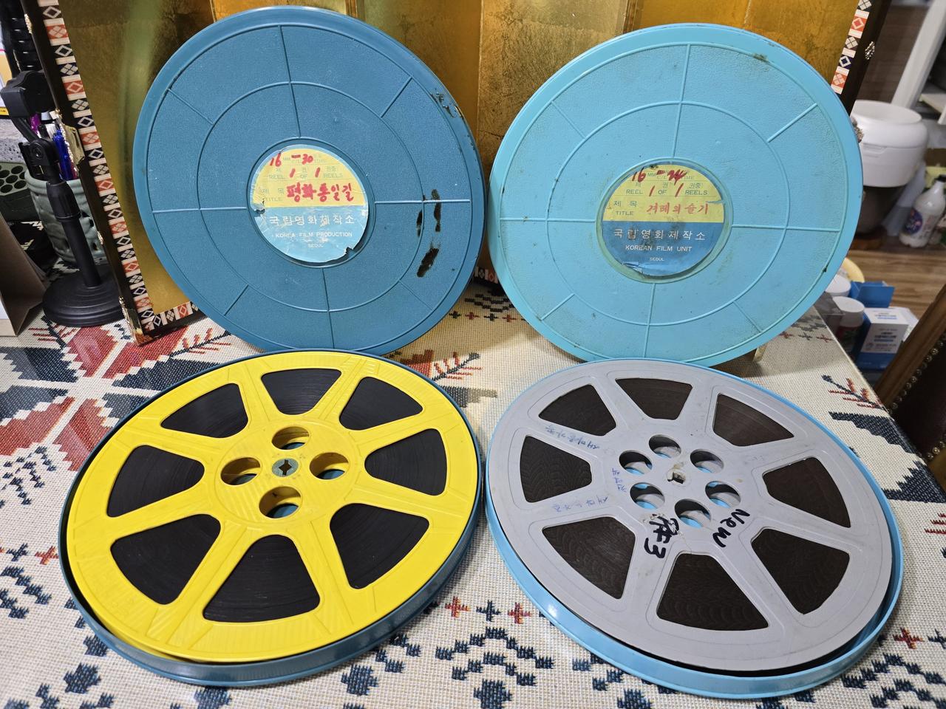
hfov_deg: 73.9
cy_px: 354
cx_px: 473
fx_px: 629
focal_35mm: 23
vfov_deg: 58.9
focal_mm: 6.3
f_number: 1.7
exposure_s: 1/120
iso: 500
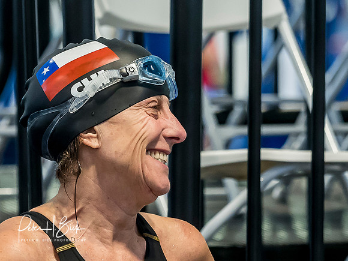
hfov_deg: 2.6
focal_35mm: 767
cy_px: 150
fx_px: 7715
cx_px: 116
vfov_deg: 1.9
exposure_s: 1/100
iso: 2000
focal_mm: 150
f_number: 4
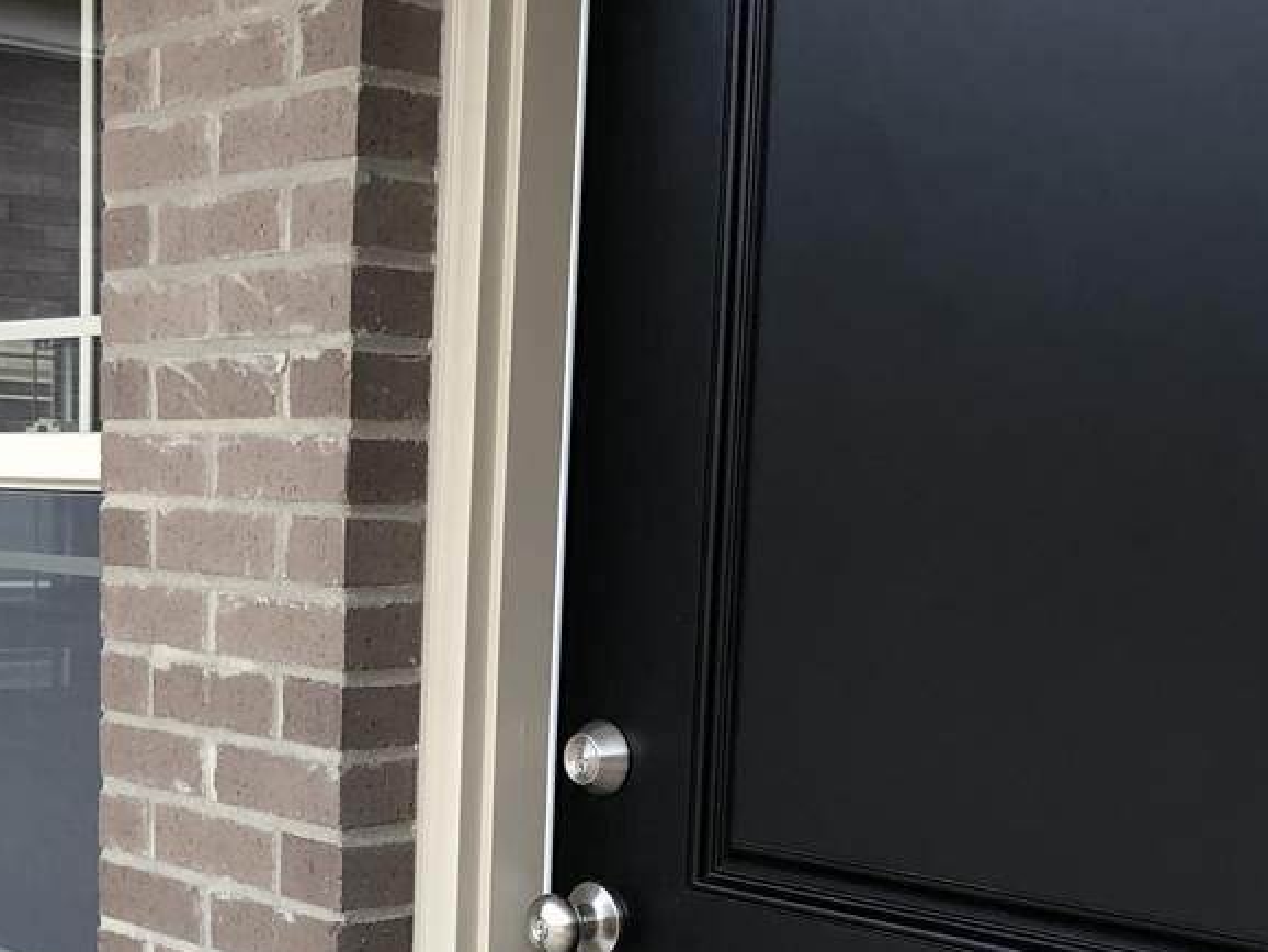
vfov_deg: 23.3
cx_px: 307
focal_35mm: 62
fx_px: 2272
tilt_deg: -8.5
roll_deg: -0.5
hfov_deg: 30.6
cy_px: 768
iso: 64
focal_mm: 3.99
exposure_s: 1/120
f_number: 1.8
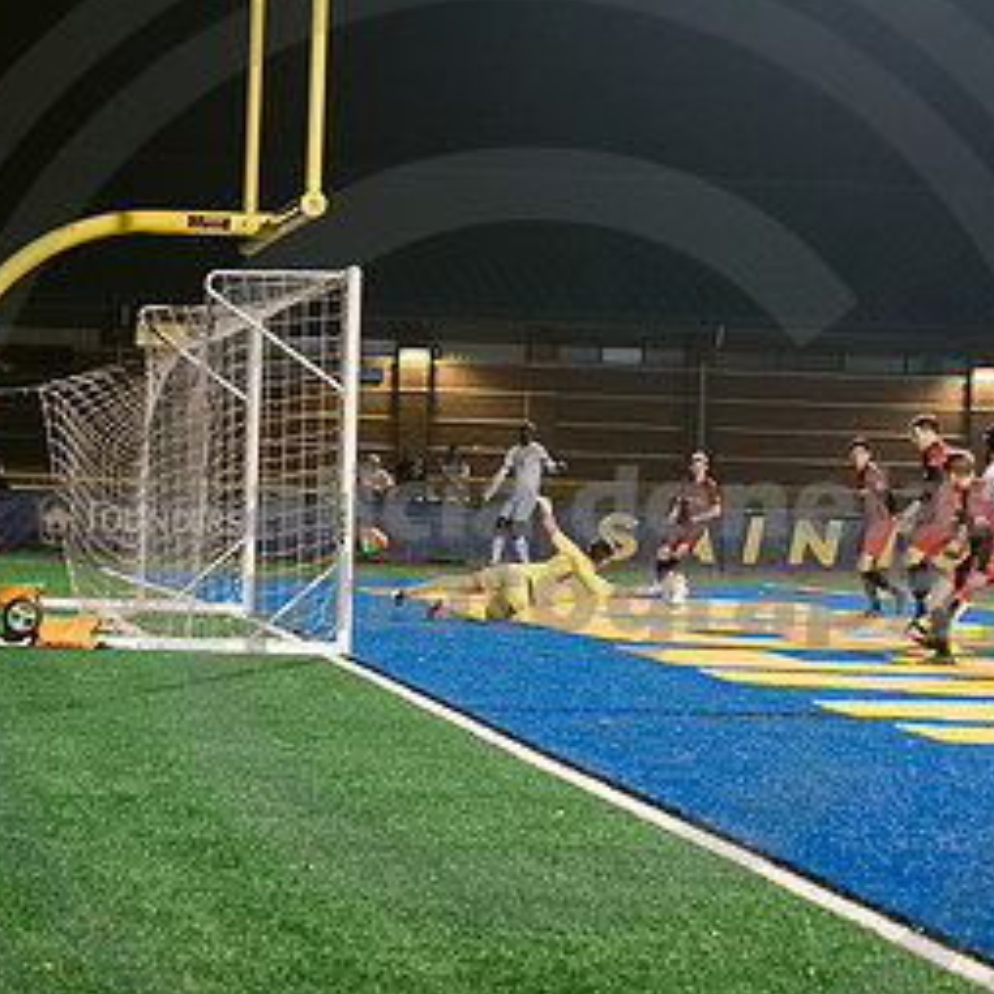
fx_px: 4418
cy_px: 546
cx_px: 517
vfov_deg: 12.8
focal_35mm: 136
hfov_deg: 12.8
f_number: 4
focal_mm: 70
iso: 2500
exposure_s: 1/160
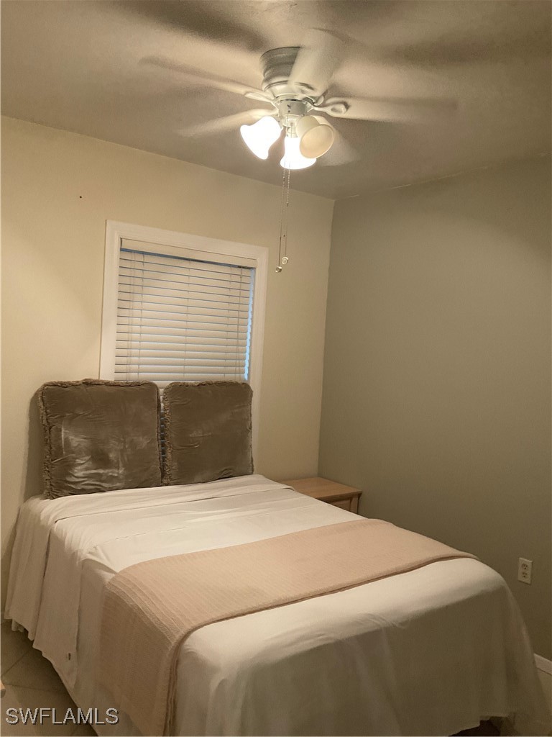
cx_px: 276
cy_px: 368
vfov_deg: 61.7
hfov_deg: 48.2
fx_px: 617
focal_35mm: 29
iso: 160
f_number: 1.8
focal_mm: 3
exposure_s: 1/60
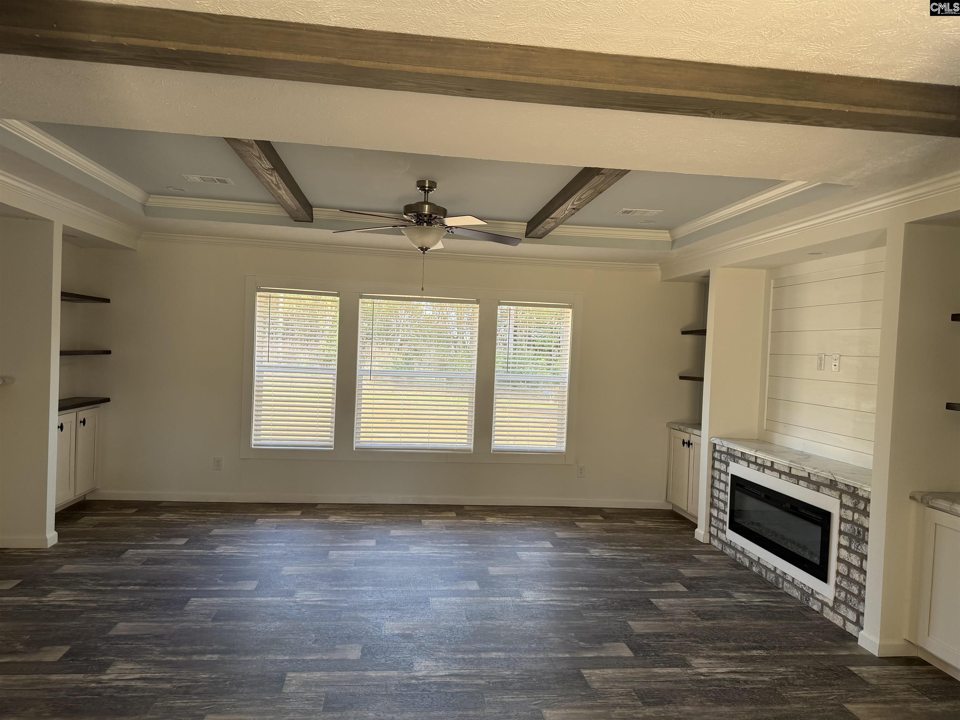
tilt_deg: -2.0
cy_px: 360
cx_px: 480
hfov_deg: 71.6
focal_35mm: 24
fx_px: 666
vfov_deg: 56.8
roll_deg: -1.8
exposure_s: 1/179
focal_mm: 6.76
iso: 125
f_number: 1.78
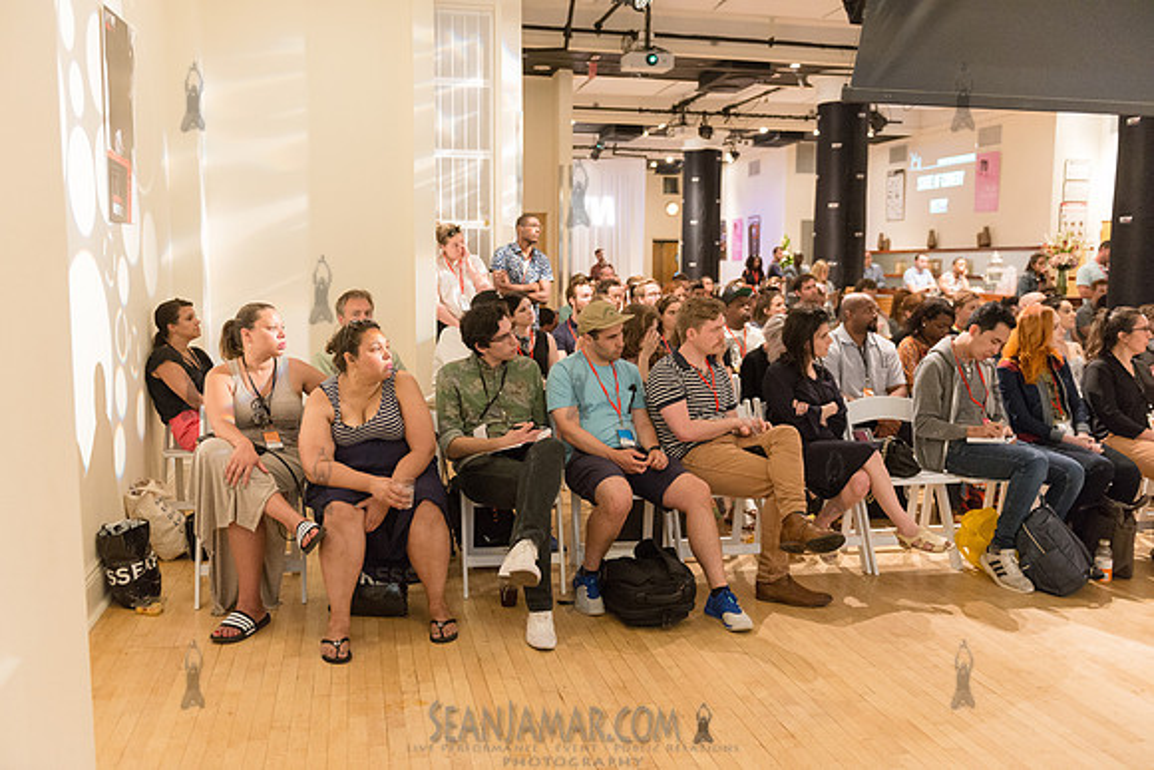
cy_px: 385
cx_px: 577
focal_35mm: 32
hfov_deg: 58.7
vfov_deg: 41.1
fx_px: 1026
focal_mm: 32
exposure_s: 1/200
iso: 4000
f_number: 2.8
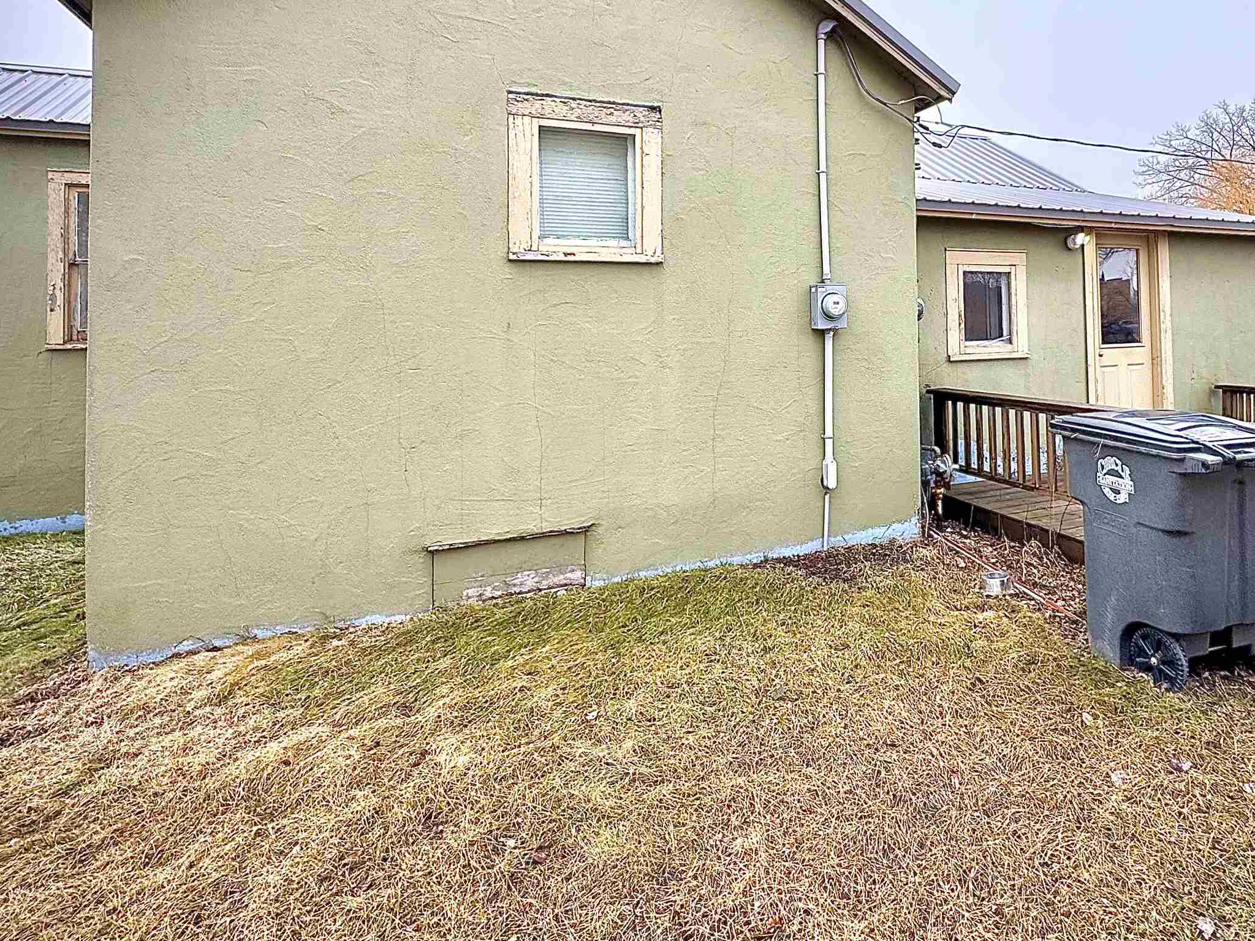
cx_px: 793
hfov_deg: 77.4
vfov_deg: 61.7
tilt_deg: +1.5
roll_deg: +0.6
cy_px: 304
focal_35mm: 21
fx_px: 761
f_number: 2.2
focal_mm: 2.22
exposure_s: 1/332
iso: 40
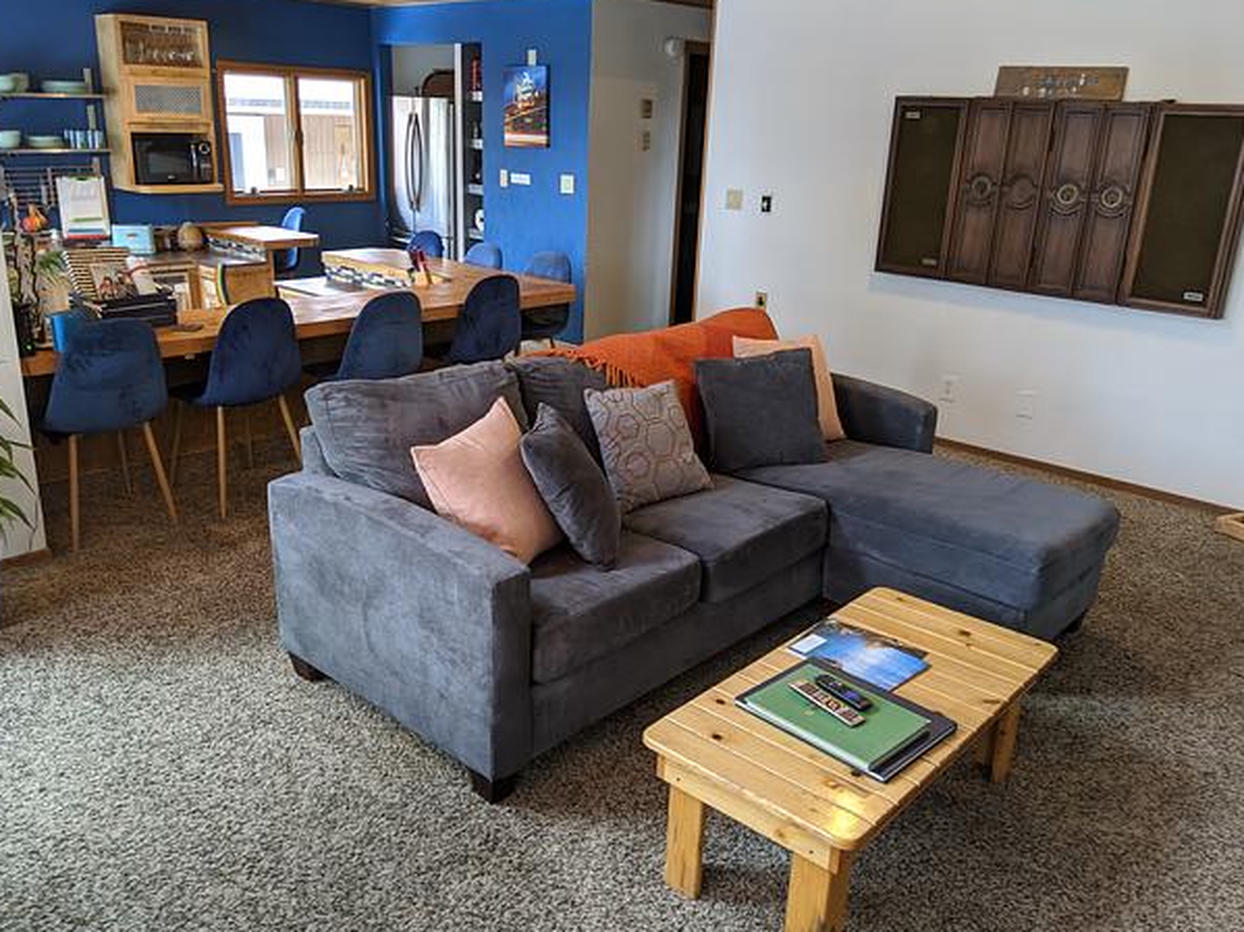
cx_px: 613
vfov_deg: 49.7
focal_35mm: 28
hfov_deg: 63.5
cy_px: 470
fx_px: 1006
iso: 60
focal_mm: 4.44
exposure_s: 1/24
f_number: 1.8
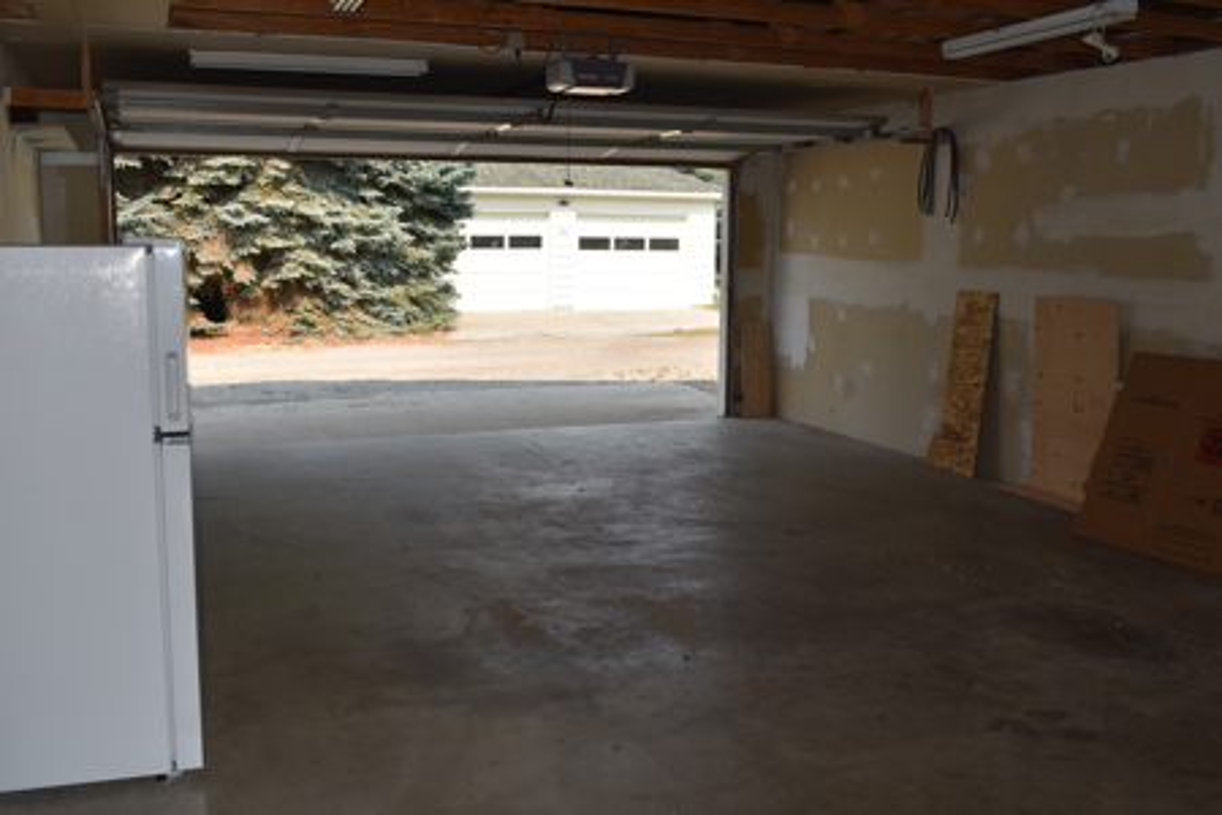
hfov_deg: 55.1
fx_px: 1171
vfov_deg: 38.4
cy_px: 408
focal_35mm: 34
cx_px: 611
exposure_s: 1/200
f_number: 7.1
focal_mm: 23
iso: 100
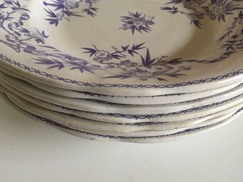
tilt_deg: -45.2
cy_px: 100
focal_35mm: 35
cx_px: 142
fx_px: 246
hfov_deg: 52.4
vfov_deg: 40.7
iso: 160
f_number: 2.2
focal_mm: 4.15
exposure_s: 1/33
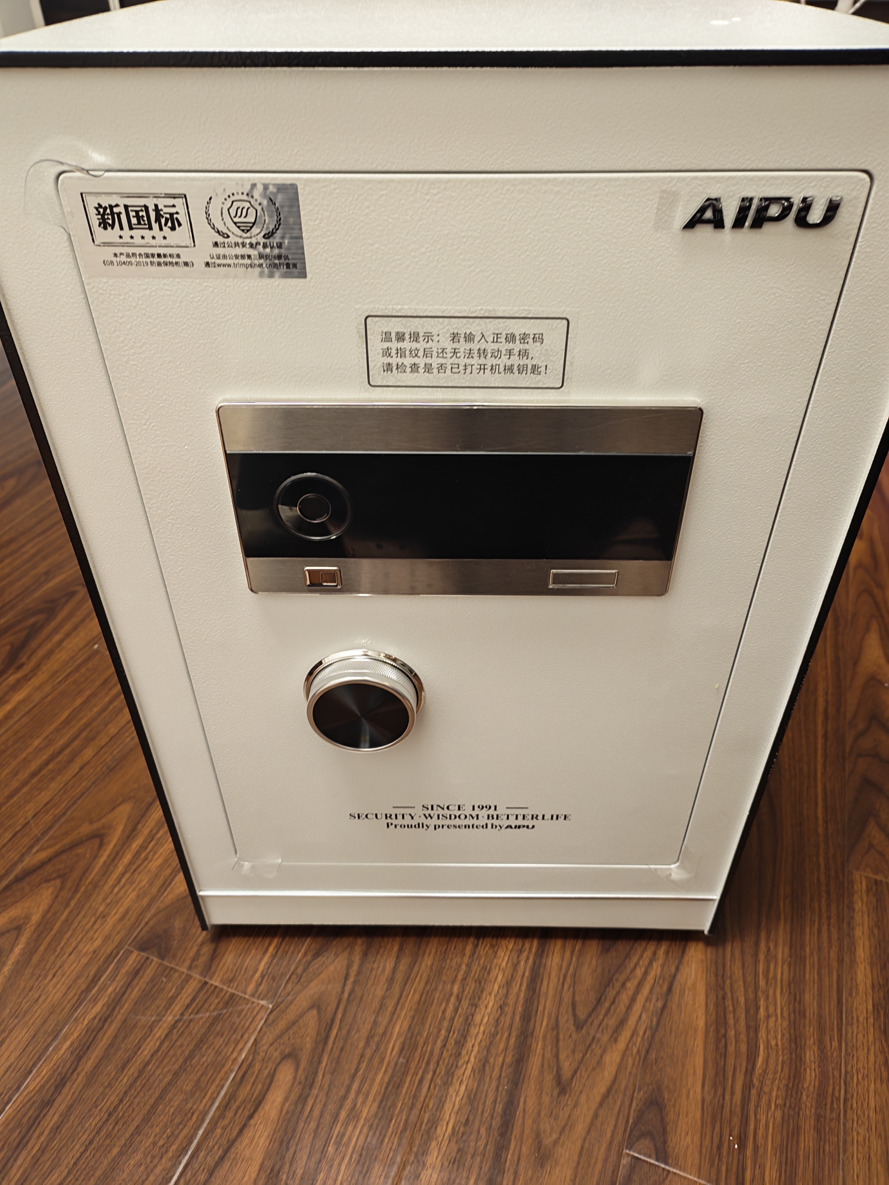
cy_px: 592
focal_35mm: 24
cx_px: 444
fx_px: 822
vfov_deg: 71.6
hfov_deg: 56.8
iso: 200
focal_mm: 5.52
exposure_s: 1/33
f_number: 1.9
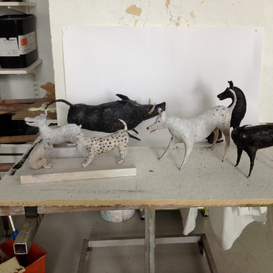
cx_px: 153
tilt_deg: -20.8
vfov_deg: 40.0
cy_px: 138
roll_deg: +0.2
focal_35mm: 42
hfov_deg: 40.0
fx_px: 375
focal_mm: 4.28
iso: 64
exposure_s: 1/40
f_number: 2.4
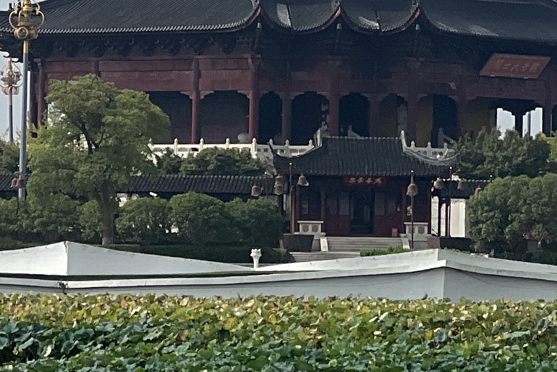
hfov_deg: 6.5
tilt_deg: +6.6
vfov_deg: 4.3
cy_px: -263
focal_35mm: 319
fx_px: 4936
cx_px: 383
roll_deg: -1.2
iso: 32
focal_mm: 9
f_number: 2.8
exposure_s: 1/1815
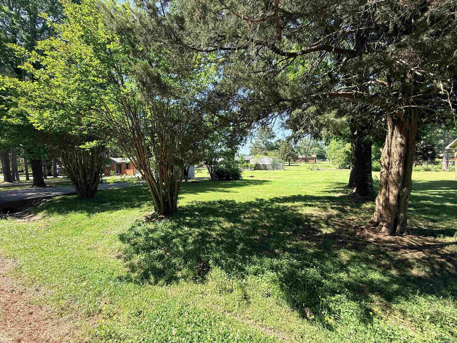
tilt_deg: +0.7
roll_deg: +1.4
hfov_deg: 102.1
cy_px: 172
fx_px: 185
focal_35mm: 14
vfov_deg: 85.7
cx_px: 228
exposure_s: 1/458
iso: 64
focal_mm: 2.22
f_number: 2.2
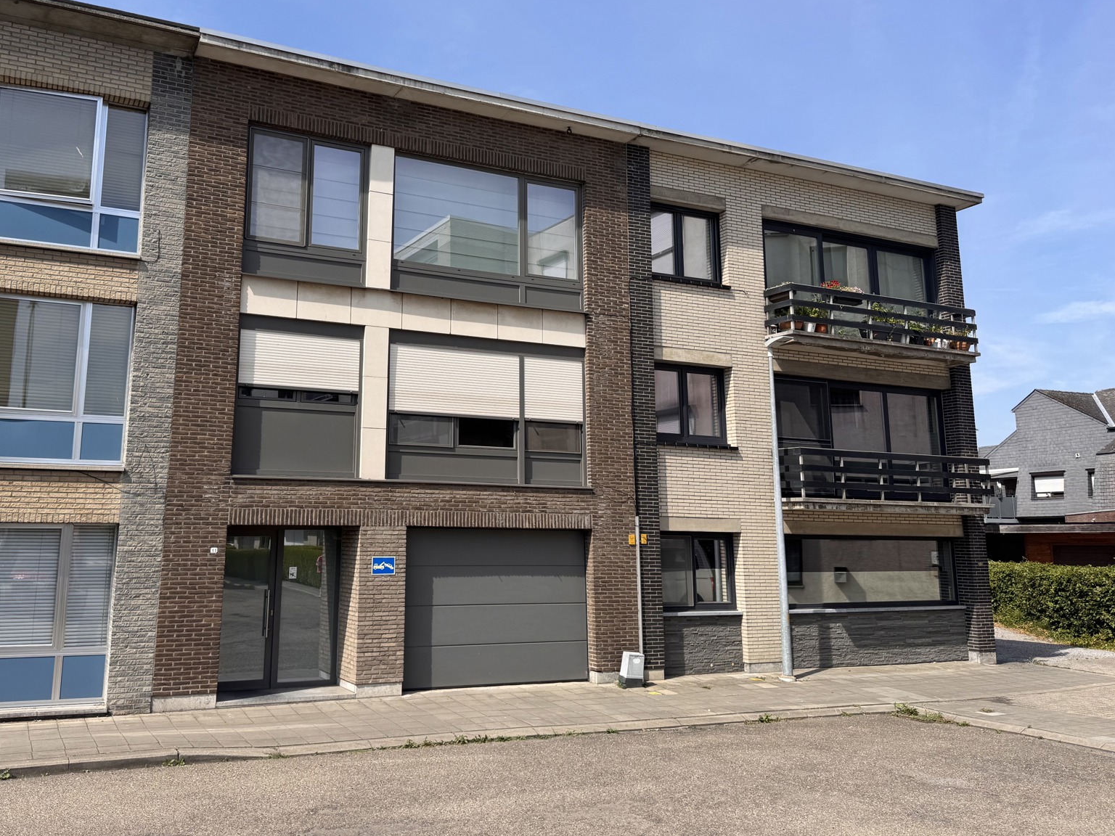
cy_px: 340
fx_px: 966
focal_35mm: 30
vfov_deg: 46.6
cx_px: 452
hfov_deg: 59.5
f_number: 1.78
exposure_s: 1/3247
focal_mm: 6.76
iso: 80
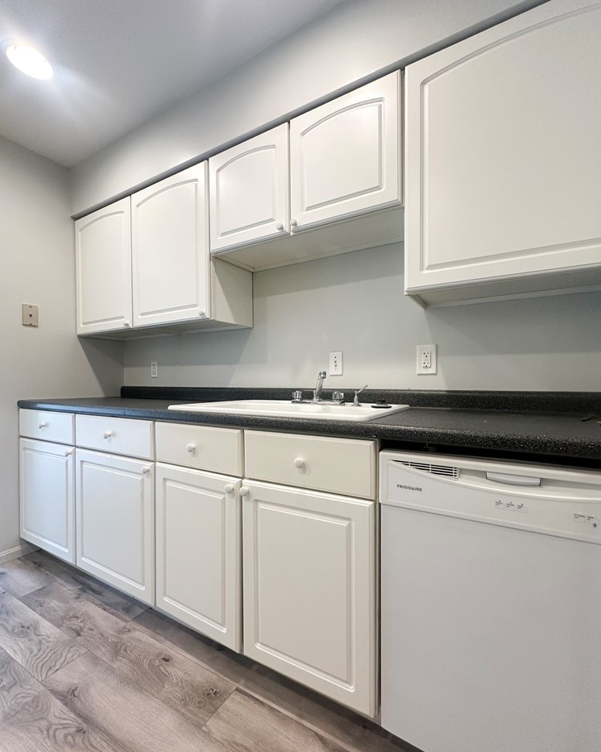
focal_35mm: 15
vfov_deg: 96.8
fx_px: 334
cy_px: 387
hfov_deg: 84.0
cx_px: 308
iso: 200
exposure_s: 1/120
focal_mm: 2.22
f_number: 2.2
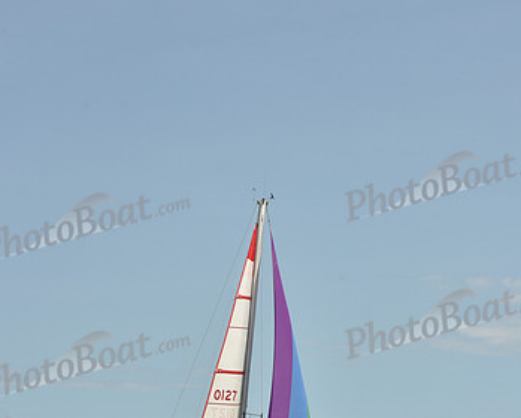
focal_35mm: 148
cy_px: 419
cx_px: 268
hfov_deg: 13.0
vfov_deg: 10.4
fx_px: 2285
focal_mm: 95
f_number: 9
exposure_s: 1/800
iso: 250
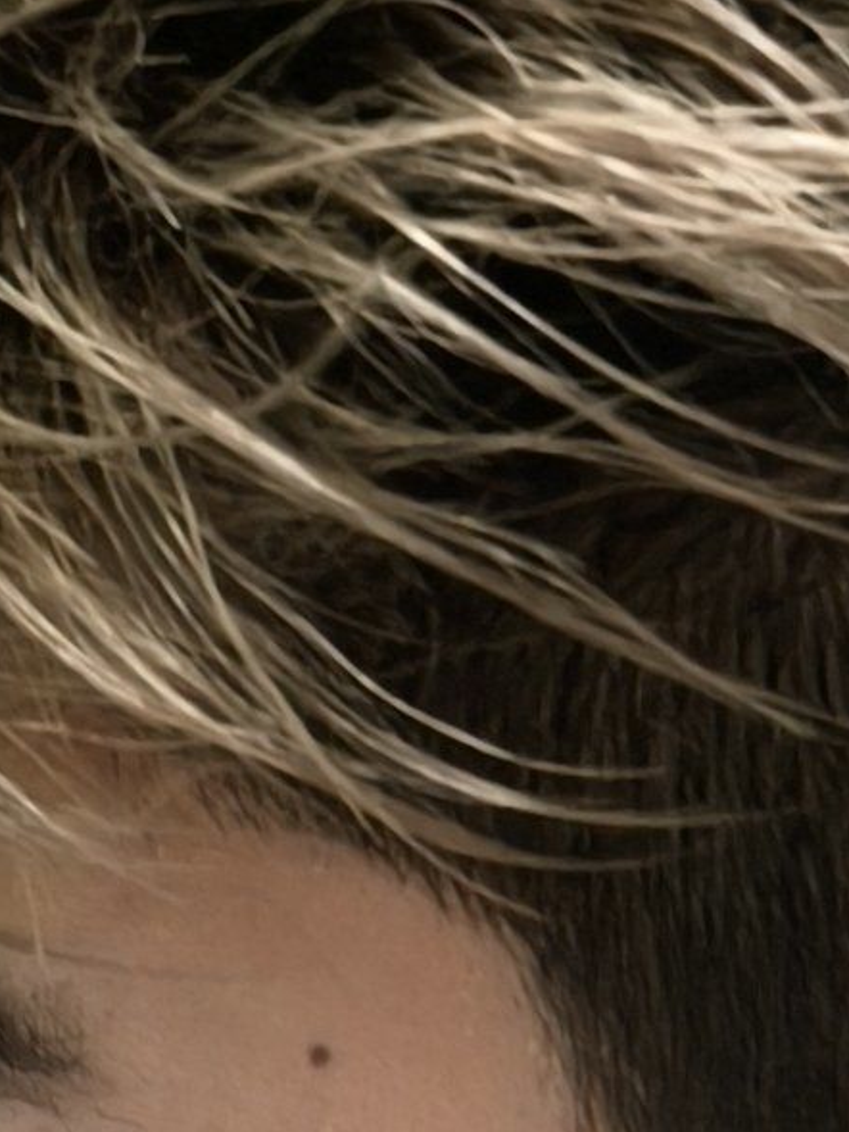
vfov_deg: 9.0
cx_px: 1408
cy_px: 1177
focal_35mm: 218
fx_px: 7126
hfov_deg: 6.7
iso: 320
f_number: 4.5
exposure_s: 1/101
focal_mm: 7.08
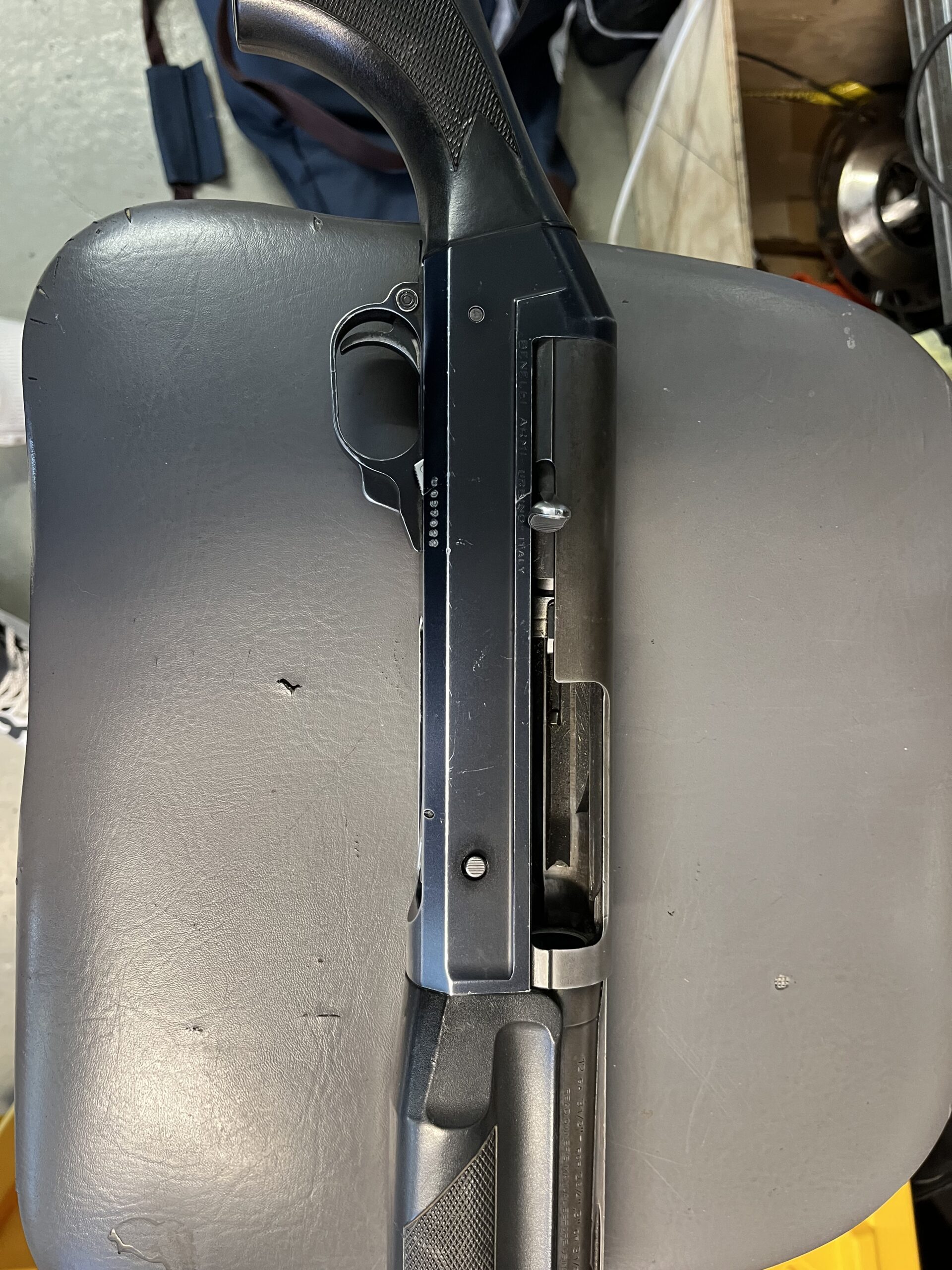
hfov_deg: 53.1
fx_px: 953
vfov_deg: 67.3
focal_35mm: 26
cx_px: 476
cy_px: 635
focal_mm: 5.1
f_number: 1.6
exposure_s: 1/50
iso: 200
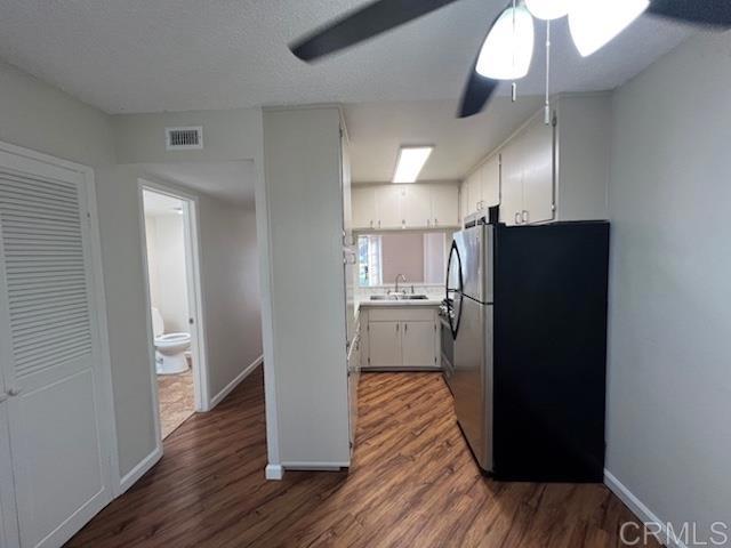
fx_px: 275
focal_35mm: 13
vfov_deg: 89.9
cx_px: 366
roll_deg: +1.1
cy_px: 274
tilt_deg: -5.4
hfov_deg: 106.2
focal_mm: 1.57
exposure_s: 1/120
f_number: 1.8
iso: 160
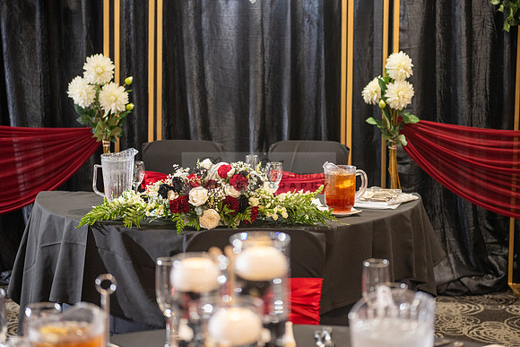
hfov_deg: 28.8
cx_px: 260
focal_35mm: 70
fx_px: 1011
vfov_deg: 19.5
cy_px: 174
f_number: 2.8
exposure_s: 1/100
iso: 800
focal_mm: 70
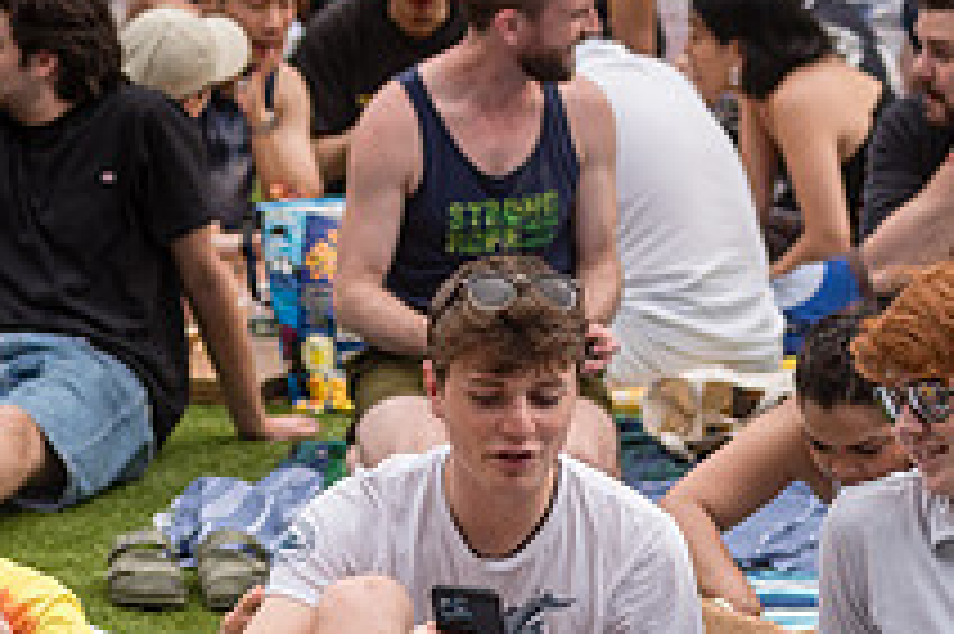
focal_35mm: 252
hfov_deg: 8.2
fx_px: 6673
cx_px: 531
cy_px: 663
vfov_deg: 5.4
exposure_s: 1/640
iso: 250
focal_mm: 92
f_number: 4.5
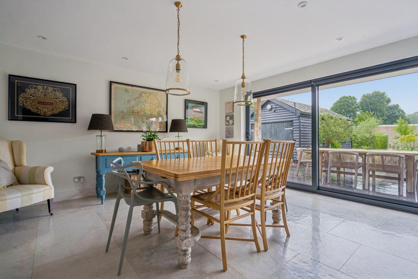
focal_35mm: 16
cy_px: 140
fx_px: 186
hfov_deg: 96.7
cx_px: 209
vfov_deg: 73.8
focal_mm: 16
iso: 320
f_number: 8
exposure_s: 1/3.33
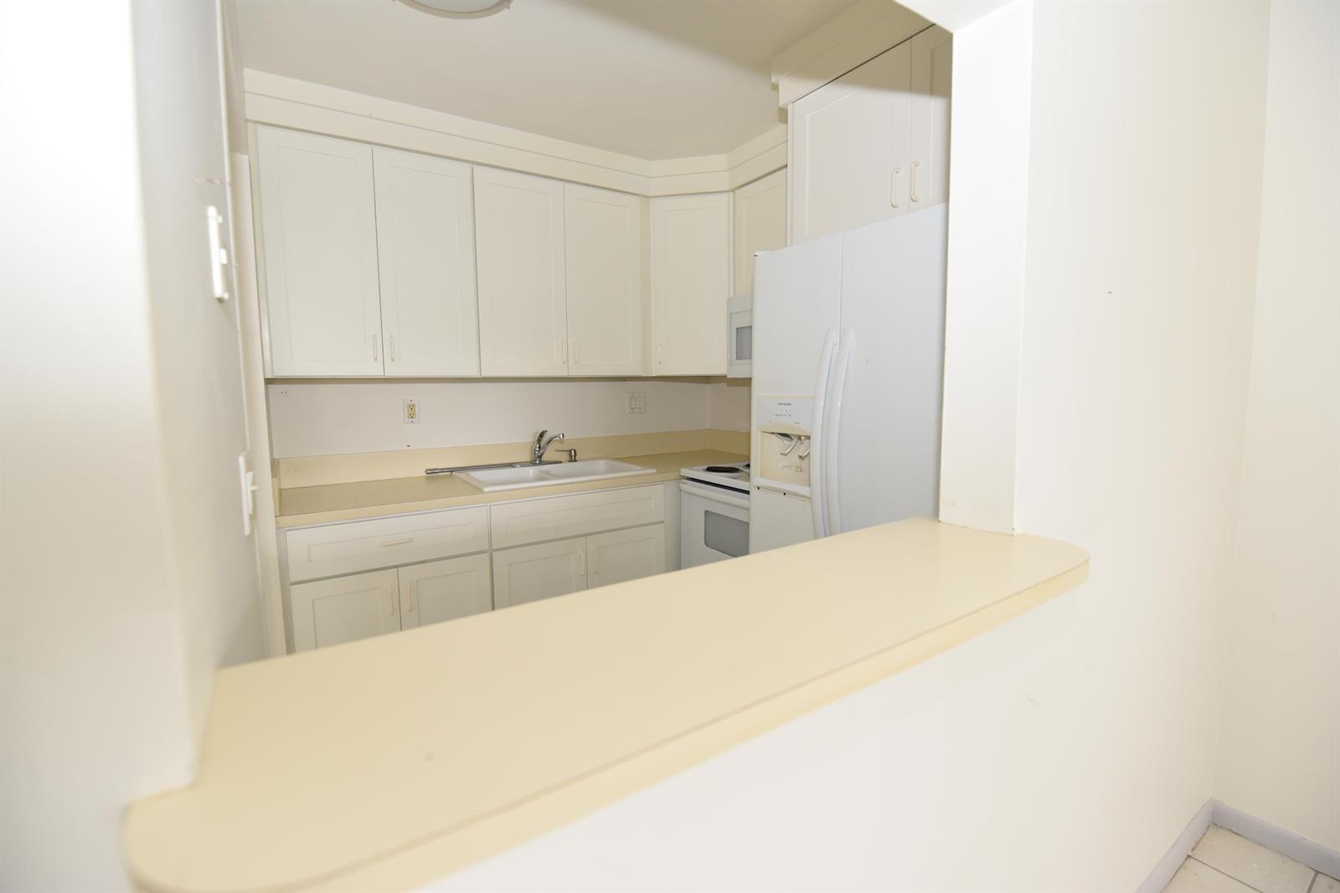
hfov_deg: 100.4
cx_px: 670
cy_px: 446
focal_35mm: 15
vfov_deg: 77.3
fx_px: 558
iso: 800
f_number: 3.2
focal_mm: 15
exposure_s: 1/60
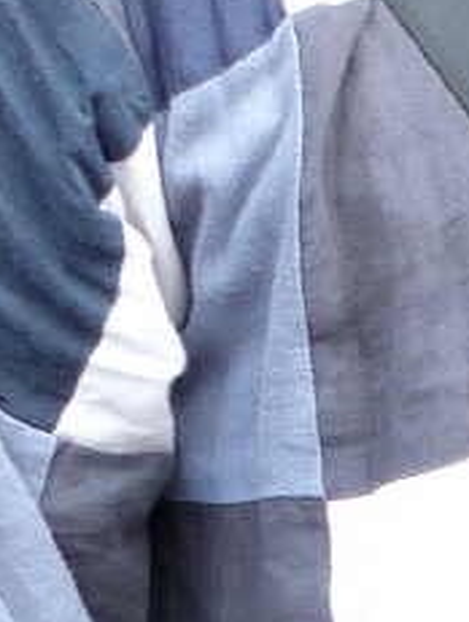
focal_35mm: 108
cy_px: -285
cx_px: 528
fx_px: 1946
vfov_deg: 16.7
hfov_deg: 13.4
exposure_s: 1/100
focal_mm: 4.5
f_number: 3.5
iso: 100
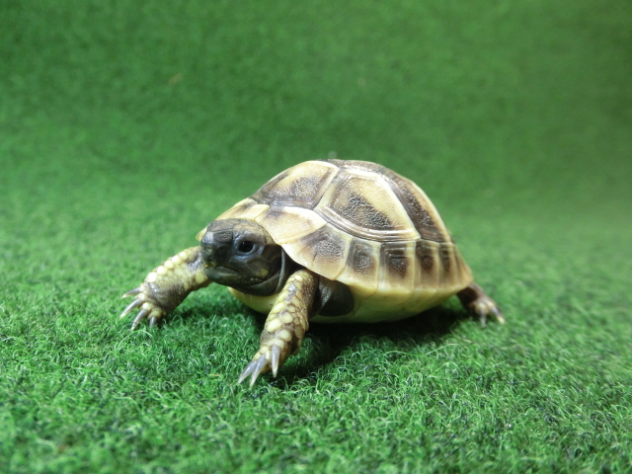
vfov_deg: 49.7
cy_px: 237
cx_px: 316
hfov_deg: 63.4
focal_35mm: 28
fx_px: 511
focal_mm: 5
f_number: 3
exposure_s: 1/60
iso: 400
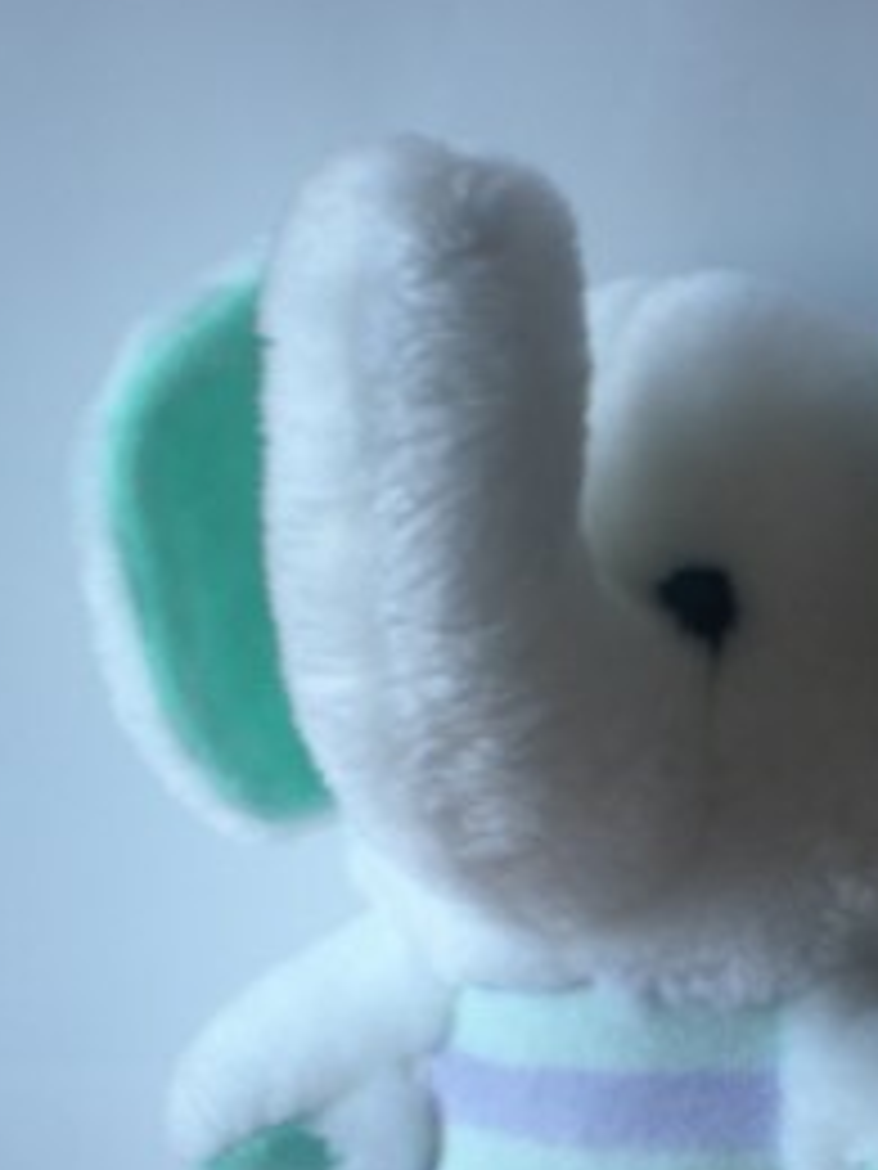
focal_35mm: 76
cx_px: 662
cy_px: 1143
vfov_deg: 24.6
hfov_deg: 19.2
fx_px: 2570
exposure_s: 1/23.3
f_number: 3.1
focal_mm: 6.3
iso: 64
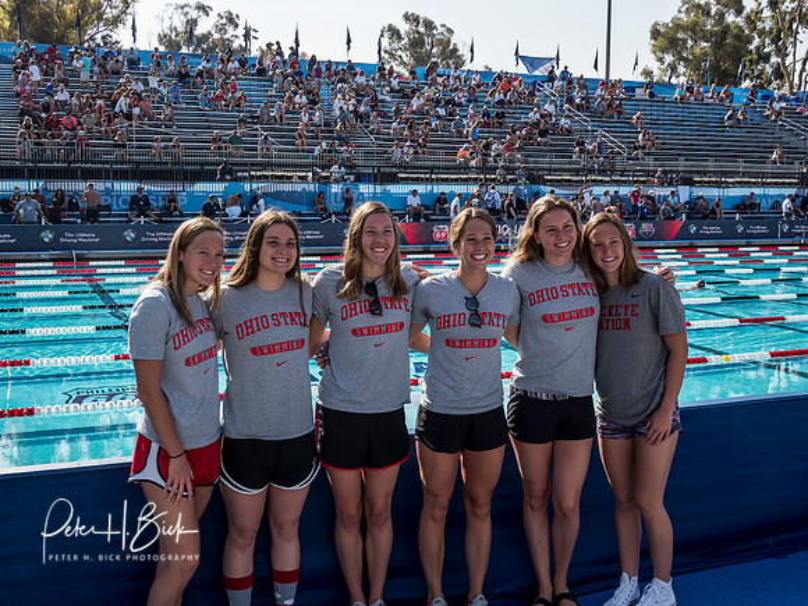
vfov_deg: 34.3
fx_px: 980
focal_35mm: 42
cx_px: 404
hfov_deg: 44.8
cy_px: 303
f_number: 5.6
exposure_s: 1/1250
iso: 400
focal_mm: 21
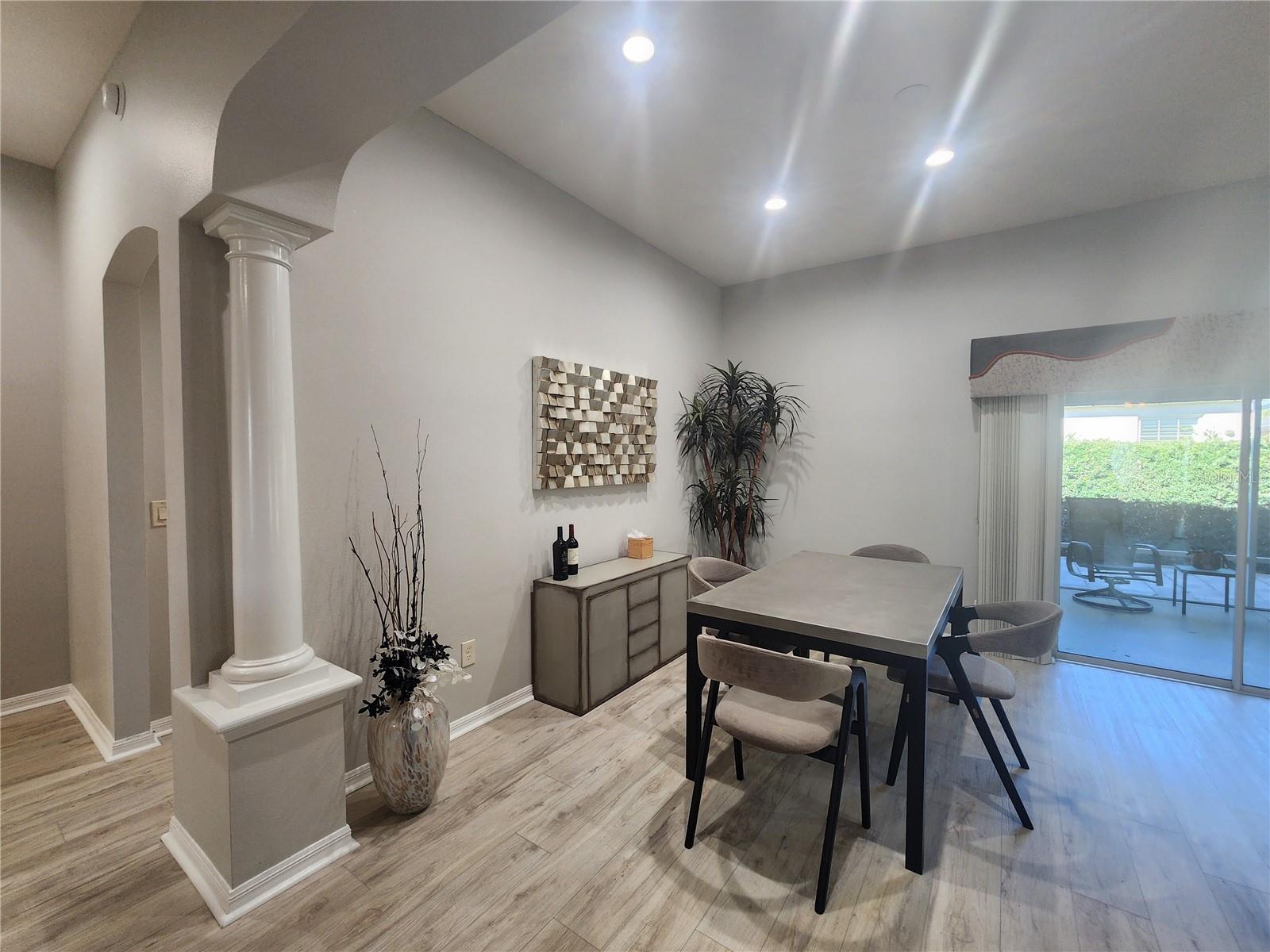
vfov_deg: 89.9
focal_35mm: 13
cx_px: 635
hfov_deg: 106.2
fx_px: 477
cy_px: 476
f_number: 2.2
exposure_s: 1/60
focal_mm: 2.2
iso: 160
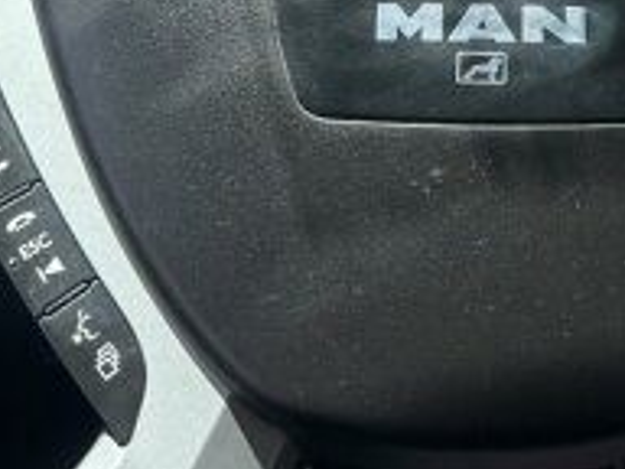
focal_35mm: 80
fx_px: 1444
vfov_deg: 17.1
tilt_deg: -42.4
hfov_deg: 24.1
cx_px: 495
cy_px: -182
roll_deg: -4.6
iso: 80
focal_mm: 6.86
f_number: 1.78
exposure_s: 1/1664
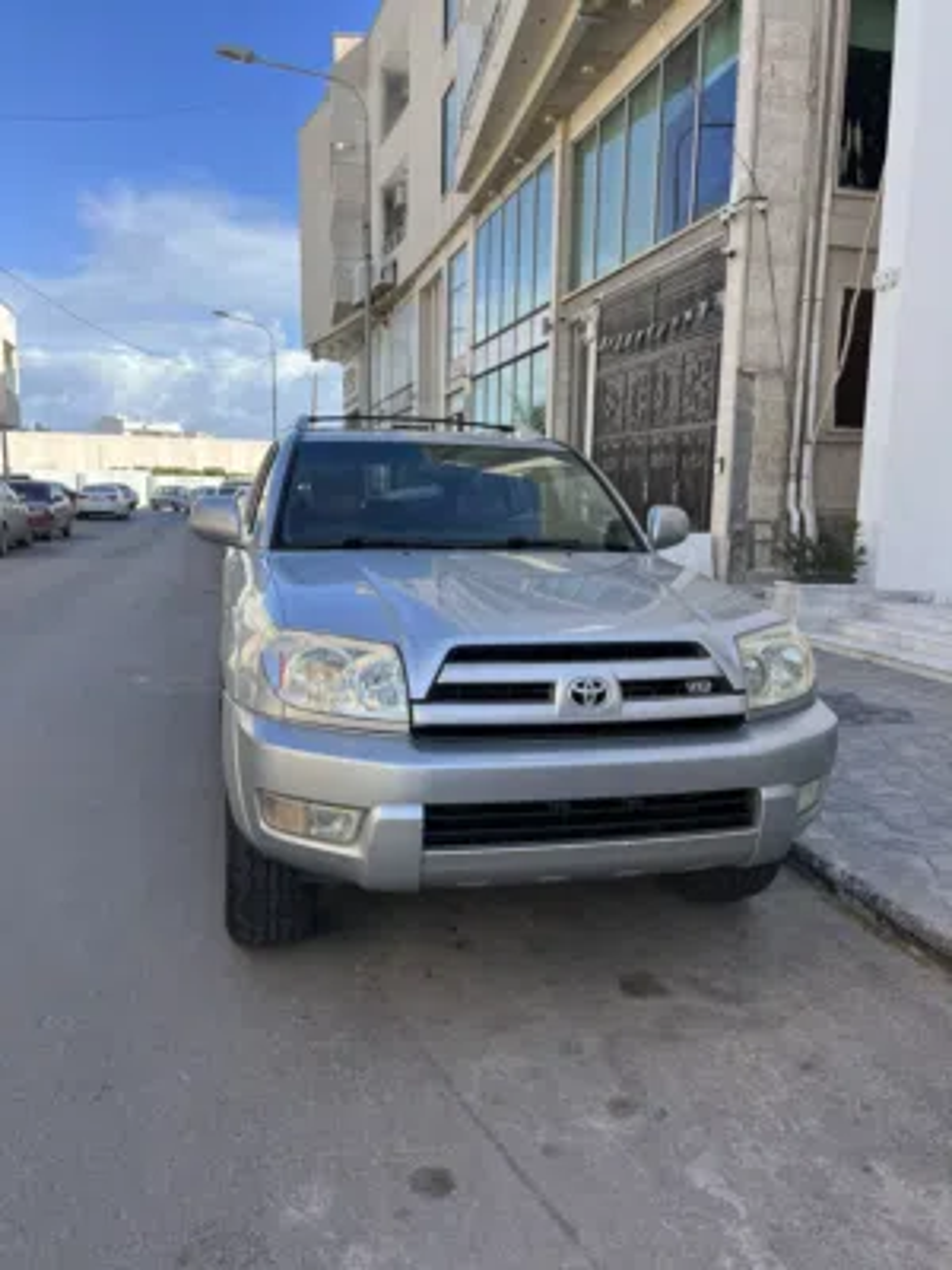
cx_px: 476
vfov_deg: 67.3
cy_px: 635
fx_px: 953
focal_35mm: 26
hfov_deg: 53.1
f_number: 1.5
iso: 50
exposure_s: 1/1344
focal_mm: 5.7
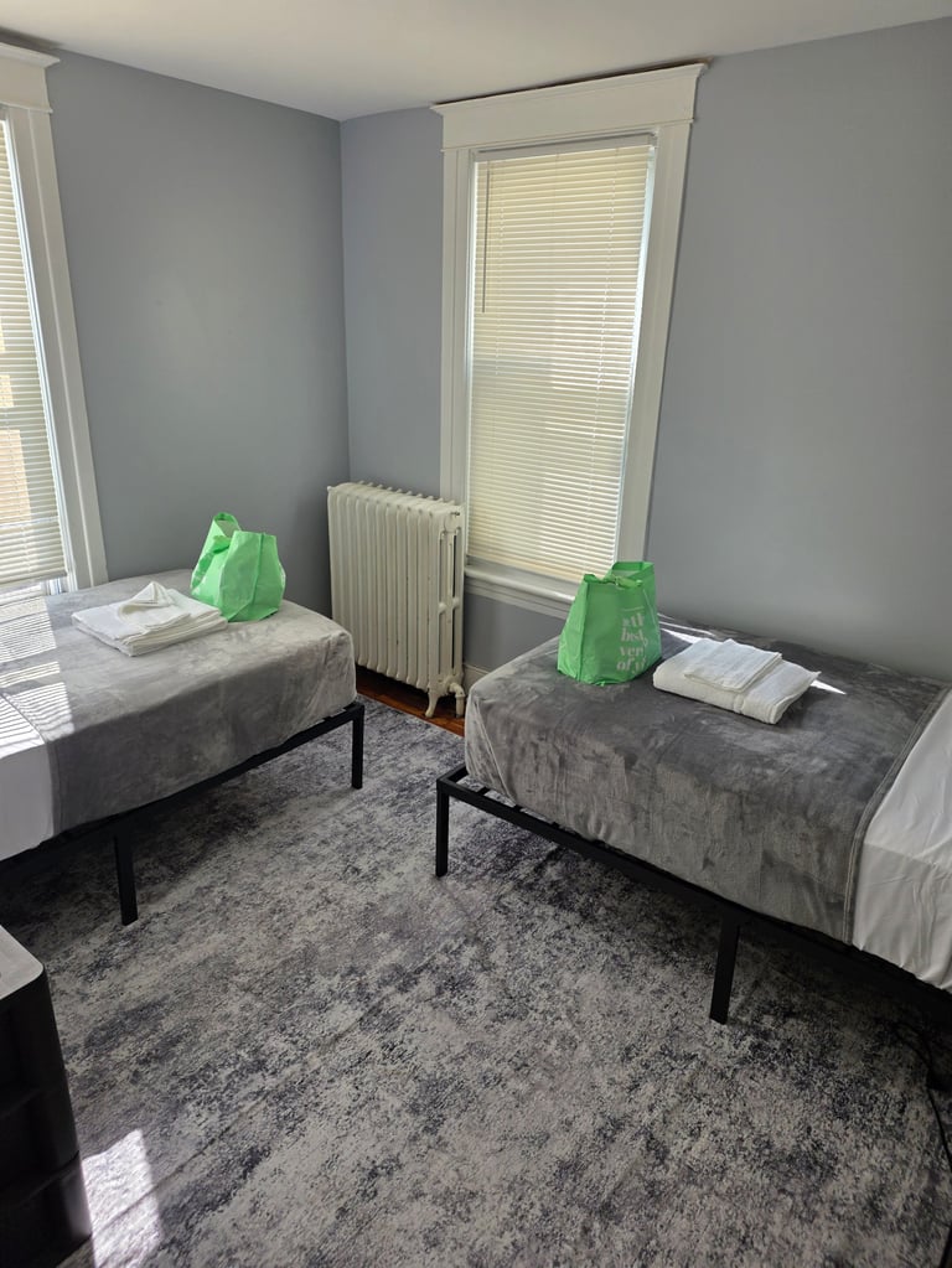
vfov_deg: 73.9
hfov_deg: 58.9
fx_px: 843
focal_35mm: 23
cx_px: 476
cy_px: 634
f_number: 1.7
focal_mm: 6.25
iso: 40
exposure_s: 1/180
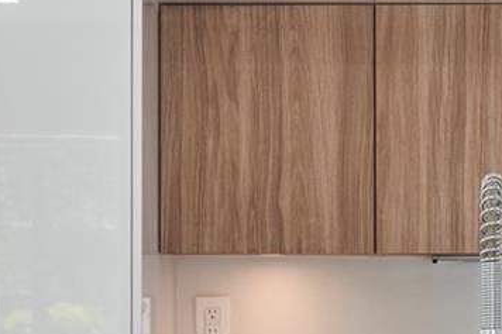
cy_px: 283
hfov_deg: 13.2
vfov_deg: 8.8
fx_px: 2164
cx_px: 376
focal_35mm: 155
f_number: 9
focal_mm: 34.5
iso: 250
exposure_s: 1/13
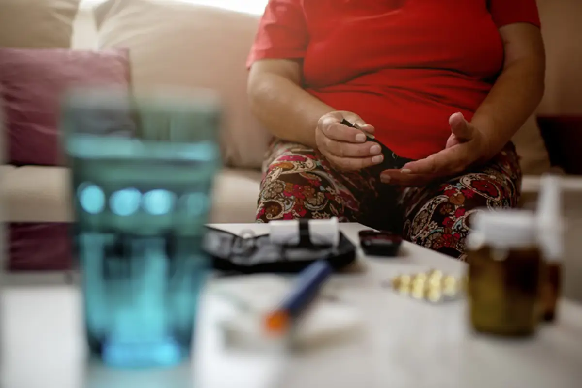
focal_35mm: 35
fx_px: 566
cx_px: 291
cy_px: 194
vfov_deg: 37.9
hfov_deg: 54.4
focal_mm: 35
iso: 250
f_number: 1.8
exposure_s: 1/125
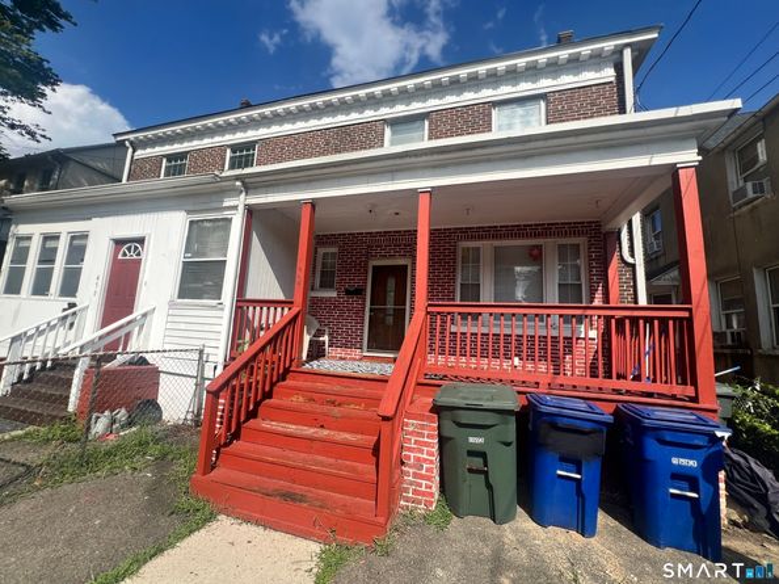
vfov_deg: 89.9
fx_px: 292
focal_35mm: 13
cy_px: 292
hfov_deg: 106.2
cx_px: 390
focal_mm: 1.57
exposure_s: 1/1325
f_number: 1.8
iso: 32
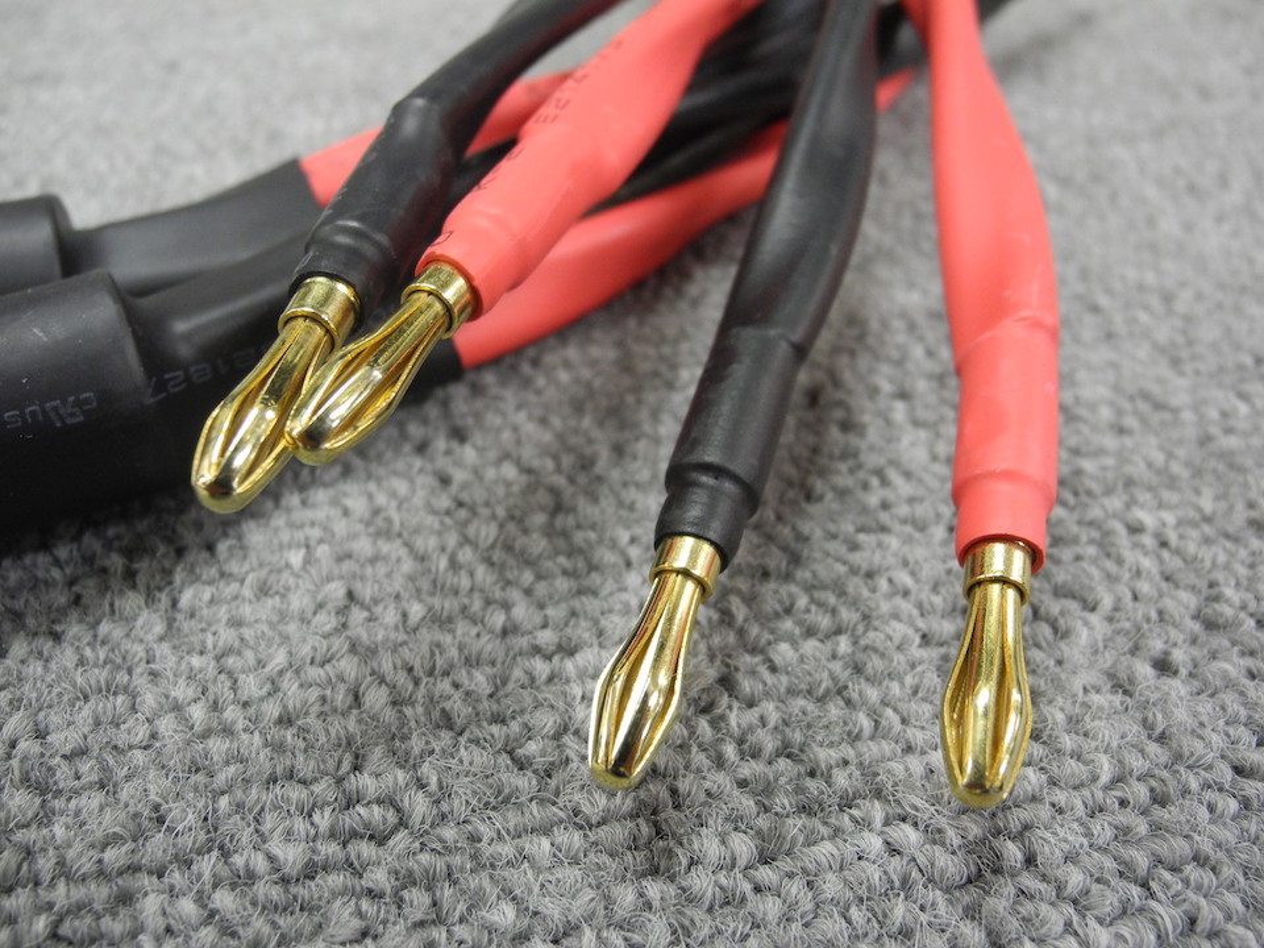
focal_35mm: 28
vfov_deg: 49.7
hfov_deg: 63.4
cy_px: 474
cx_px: 632
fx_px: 1022
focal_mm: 6
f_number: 2.8
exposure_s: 1/30
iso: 388
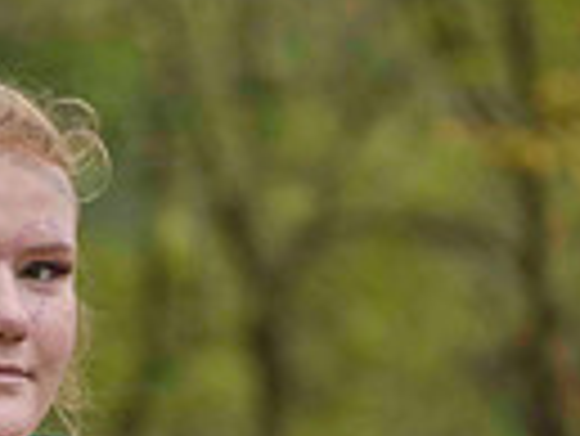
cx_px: 13
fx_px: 4495
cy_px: 674
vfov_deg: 5.5
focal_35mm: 268
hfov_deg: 7.4
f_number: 3.5
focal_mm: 80
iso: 1600
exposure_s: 1/250
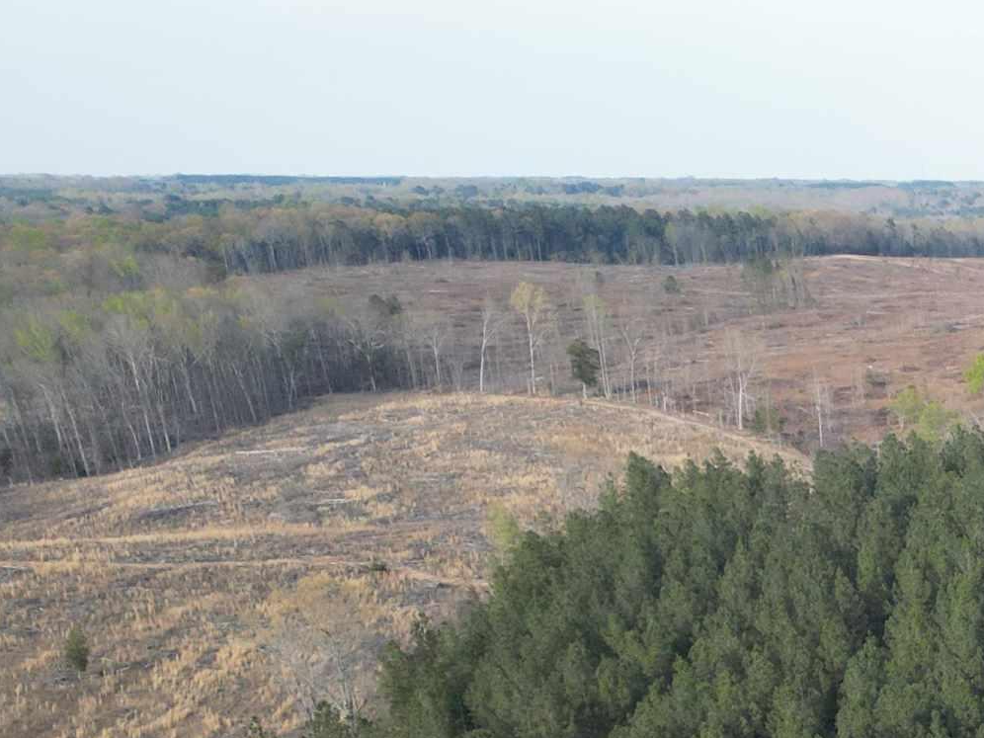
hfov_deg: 21.8
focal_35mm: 74
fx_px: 2104
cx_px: 1483
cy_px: 1057
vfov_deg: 18.1
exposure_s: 1/1250
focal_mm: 6.72
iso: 200
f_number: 1.7
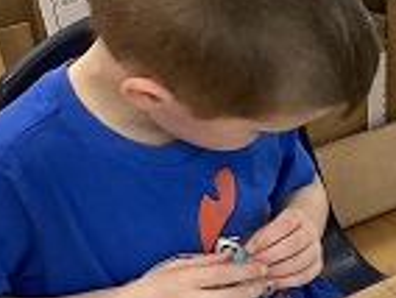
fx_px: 1249
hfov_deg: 16.6
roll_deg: -1.2
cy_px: 171
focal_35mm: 109
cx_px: 563
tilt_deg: -35.7
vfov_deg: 13.6
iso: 125
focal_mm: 3.3
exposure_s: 1/60
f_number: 2.4
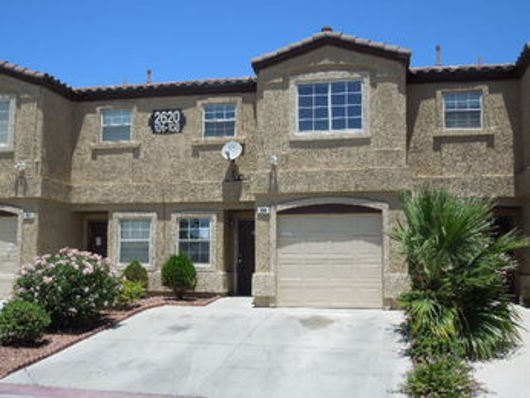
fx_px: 598
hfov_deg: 47.8
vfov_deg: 36.9
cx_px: 265
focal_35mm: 39
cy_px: 199
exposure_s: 1/320
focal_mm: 7
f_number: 7.6
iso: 100
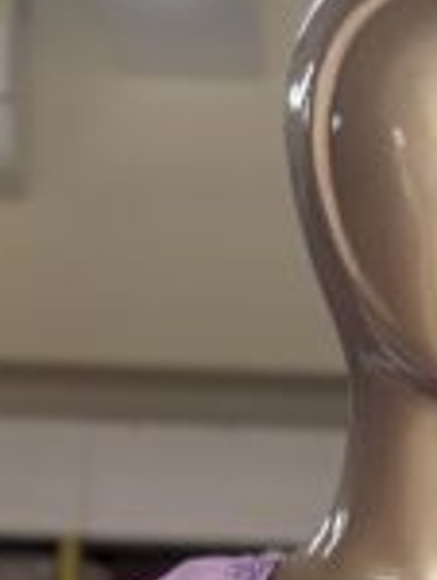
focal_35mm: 256
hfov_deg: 5.8
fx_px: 4297
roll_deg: -2.3
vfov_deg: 7.2
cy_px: 1435
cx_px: 452
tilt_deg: -2.5
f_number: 1.78
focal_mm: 6.76
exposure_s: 1/100
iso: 80
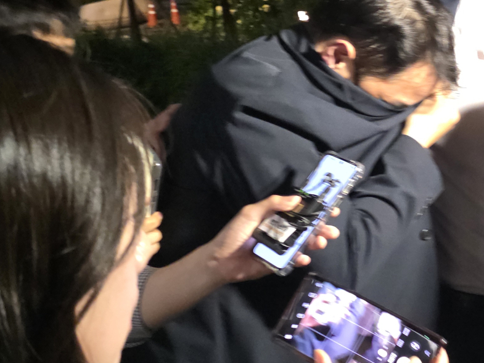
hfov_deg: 29.7
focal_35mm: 60
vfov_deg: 24.4
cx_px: 498
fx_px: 839
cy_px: 137
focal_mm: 6.3
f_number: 1.7
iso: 1000
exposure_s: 1/120
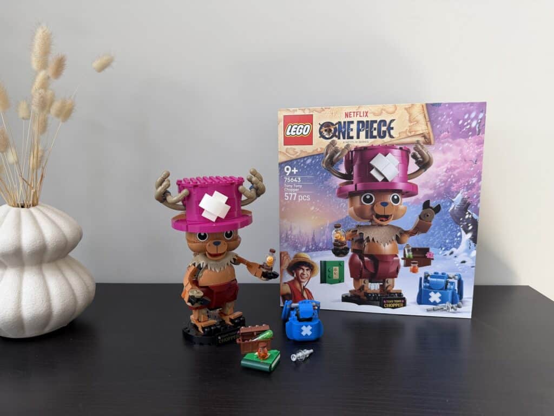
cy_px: 208
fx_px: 384
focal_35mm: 24
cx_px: 277
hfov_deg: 71.6
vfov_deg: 56.8
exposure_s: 1/121
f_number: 1.78
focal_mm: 6.76
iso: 160
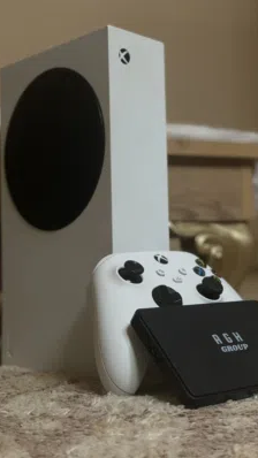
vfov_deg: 36.6
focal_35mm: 57
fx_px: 693
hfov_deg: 21.1
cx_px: 142
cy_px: 229
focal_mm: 6
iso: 100
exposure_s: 1/122
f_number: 2
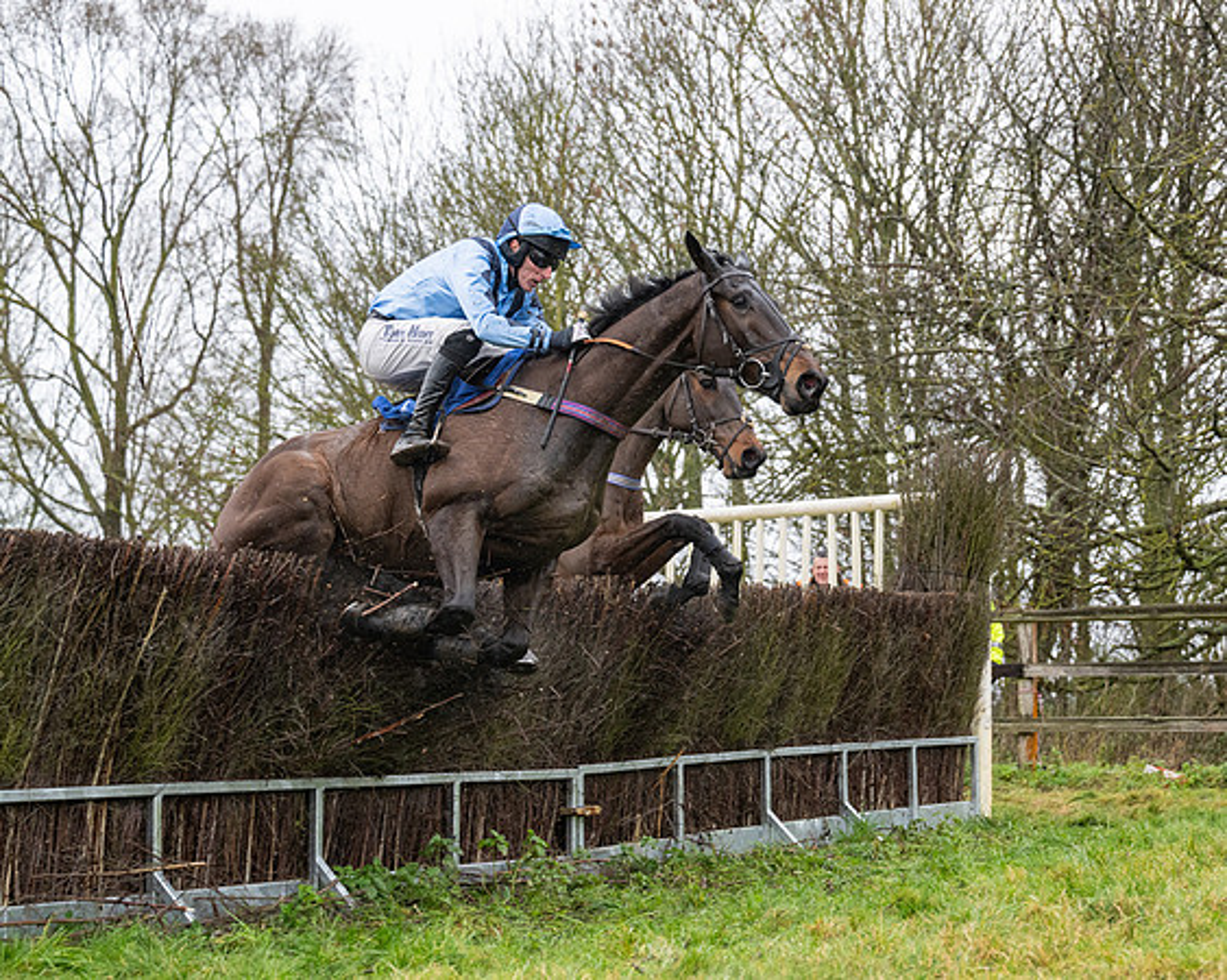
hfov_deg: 24.2
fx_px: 2862
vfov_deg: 19.4
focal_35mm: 79
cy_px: 490
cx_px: 635
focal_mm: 70
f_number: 4
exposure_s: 1/1250
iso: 800
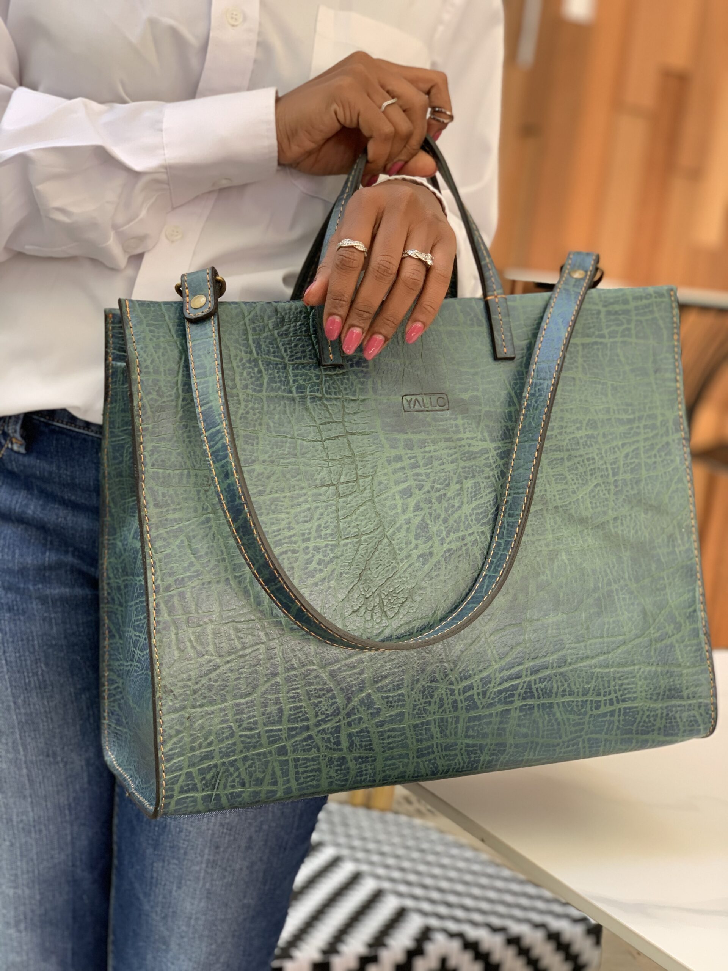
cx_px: 364
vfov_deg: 36.8
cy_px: 486
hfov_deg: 28.0
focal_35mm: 52
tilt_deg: -9.0
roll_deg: -6.4
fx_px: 1458
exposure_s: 1/122
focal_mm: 6
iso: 50
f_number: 2.4
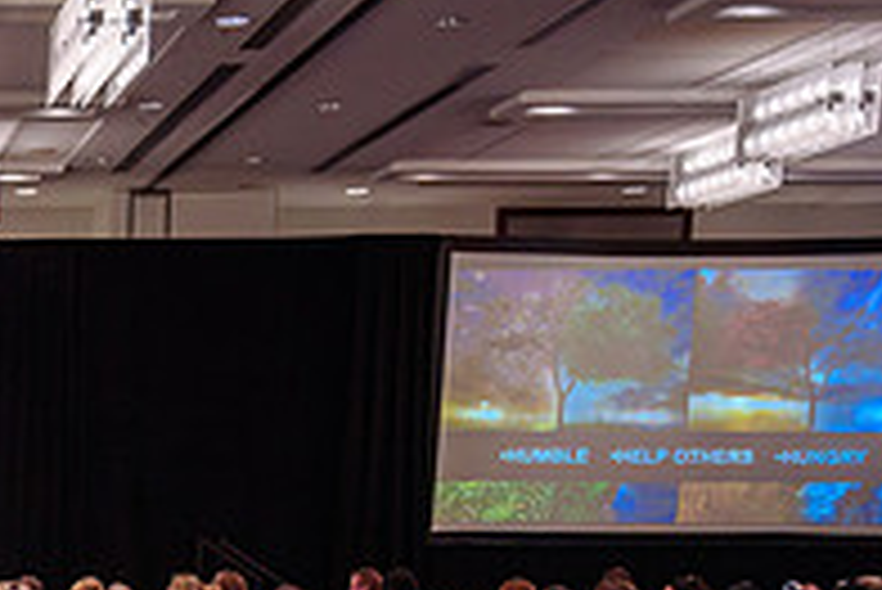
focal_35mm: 76
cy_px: 789
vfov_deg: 16.8
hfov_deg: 23.0
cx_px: -333
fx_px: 1863
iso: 1600
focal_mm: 24
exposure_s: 1/125
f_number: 2.8
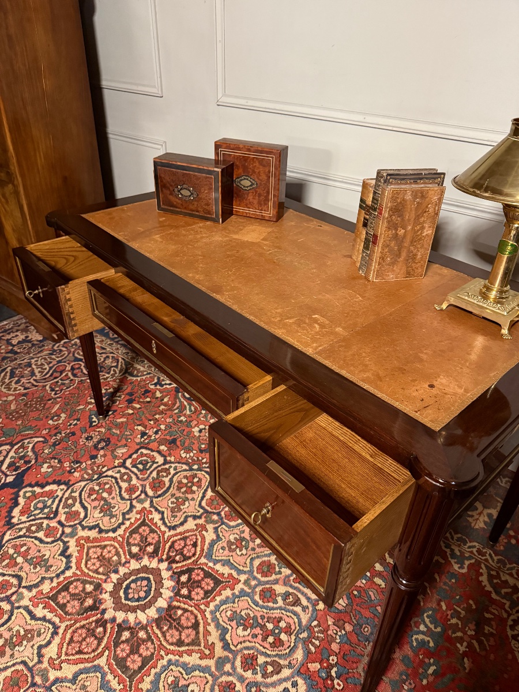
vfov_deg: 71.6
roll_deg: -2.0
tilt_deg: -34.0
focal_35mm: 24
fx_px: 480
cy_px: 346
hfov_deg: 56.8
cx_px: 260
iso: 1000
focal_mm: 6.76
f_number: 1.78
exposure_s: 1/37
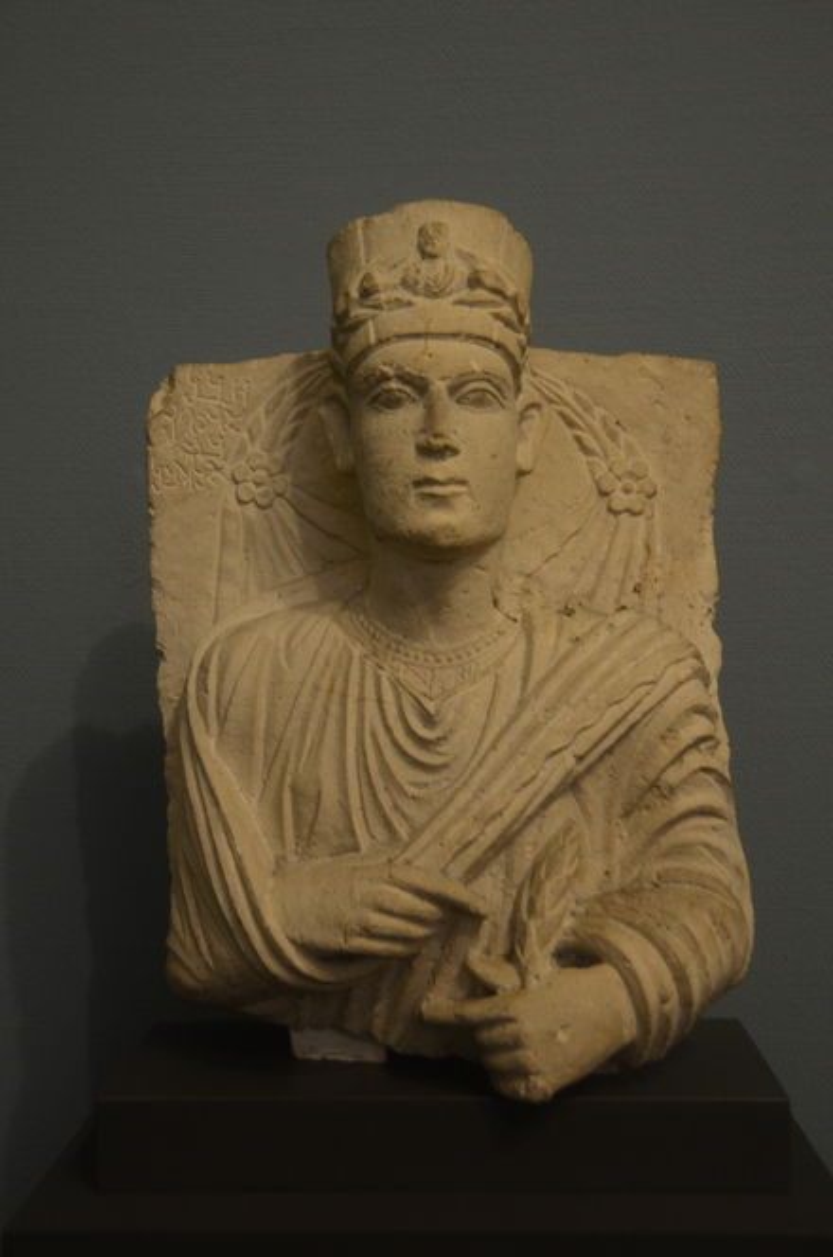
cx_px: 416
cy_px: 628
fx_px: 1621
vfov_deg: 42.4
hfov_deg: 28.8
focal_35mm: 46
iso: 1250
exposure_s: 1/8
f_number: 4
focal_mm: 31
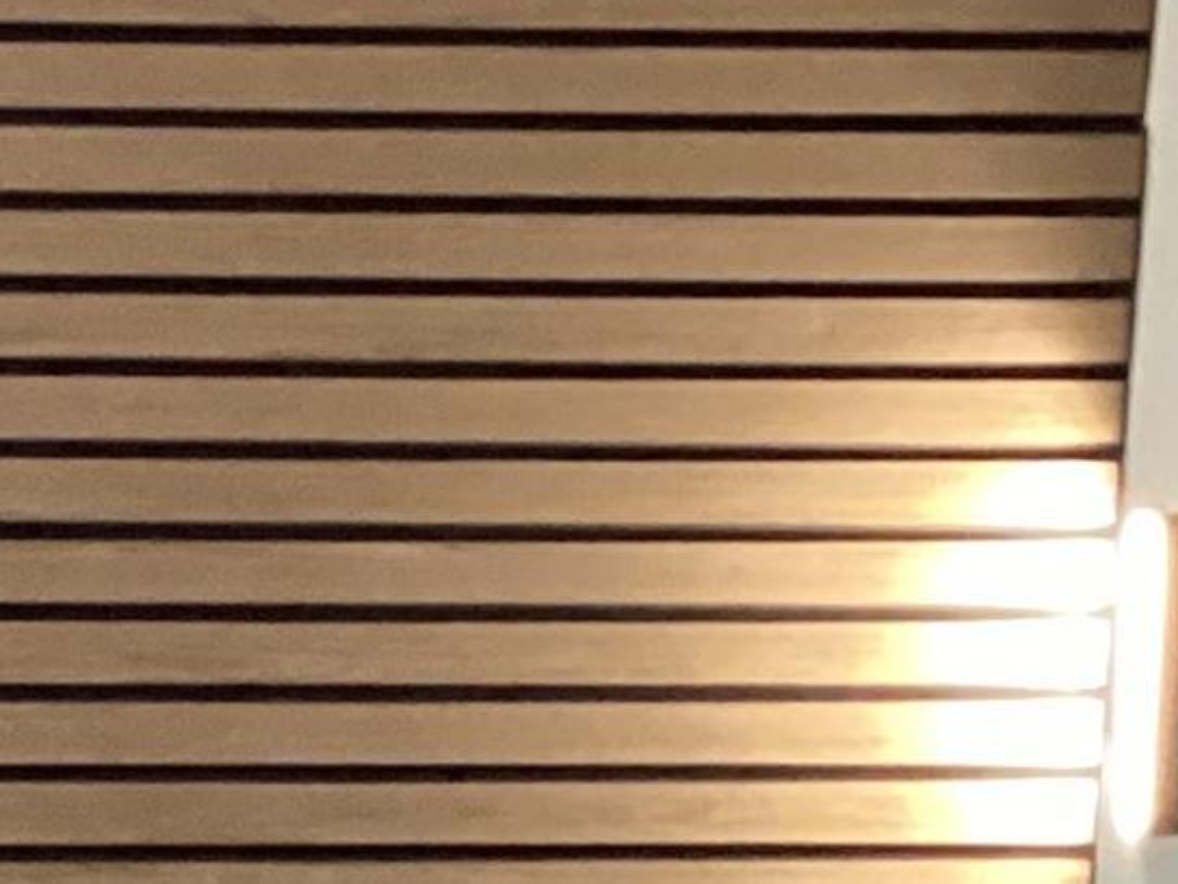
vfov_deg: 8.4
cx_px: -658
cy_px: 1183
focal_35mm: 175
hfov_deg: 10.8
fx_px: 5955
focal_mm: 3.3
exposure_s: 1/30
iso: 320
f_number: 2.4
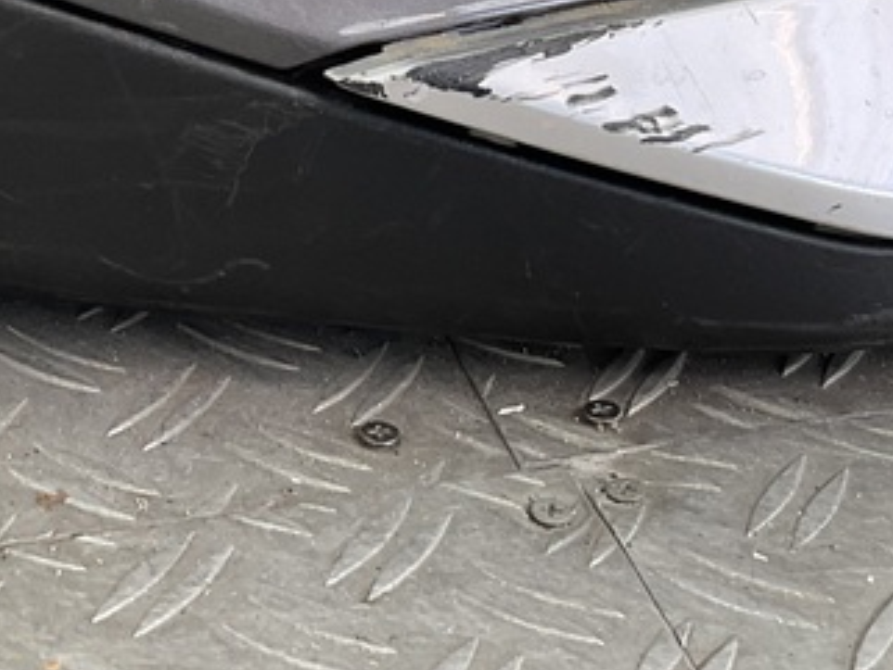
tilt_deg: -17.5
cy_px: -192
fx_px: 2348
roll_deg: -2.5
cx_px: 437
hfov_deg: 21.5
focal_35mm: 91
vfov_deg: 15.5
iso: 40
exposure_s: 1/100
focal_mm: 3
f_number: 1.8
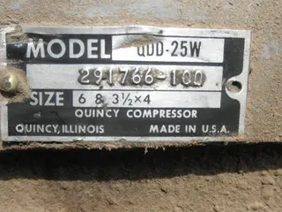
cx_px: 121
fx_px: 285
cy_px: 108
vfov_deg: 40.7
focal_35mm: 35
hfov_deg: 52.4
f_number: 3
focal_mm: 5
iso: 64
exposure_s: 1/250
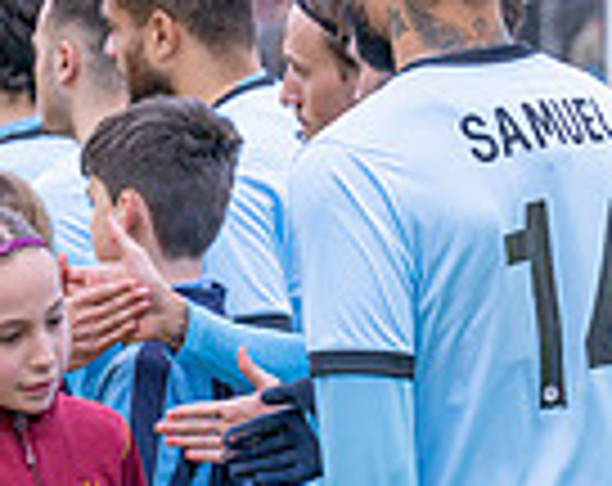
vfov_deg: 4.0
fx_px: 7008
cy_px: 716
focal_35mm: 388
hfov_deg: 4.9
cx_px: -414
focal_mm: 83
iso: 400
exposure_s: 1/500
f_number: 5
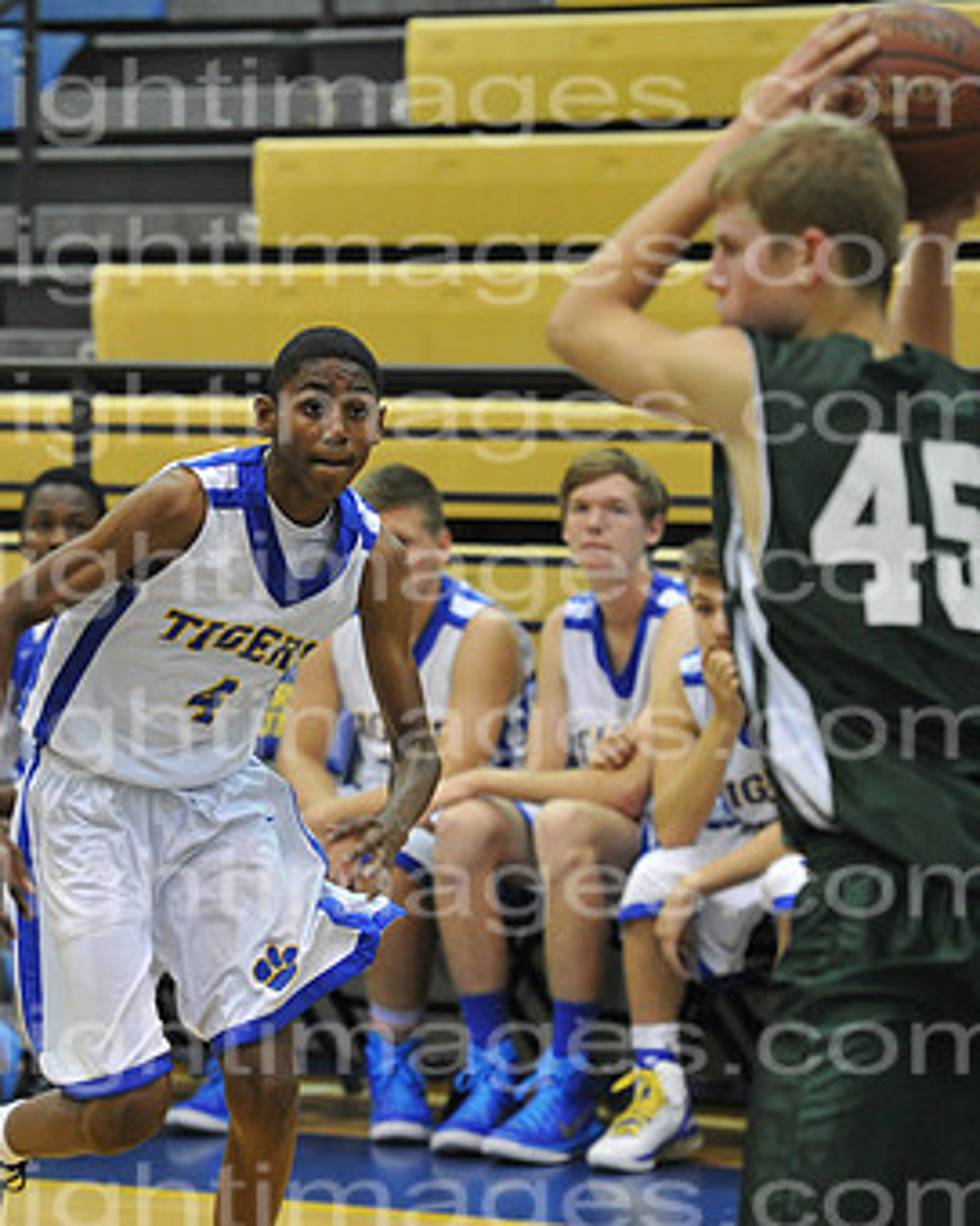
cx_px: 195
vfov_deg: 8.6
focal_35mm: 225
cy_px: 655
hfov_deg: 6.9
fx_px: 8161
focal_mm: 140
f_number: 3.2
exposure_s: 1/400
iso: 5000
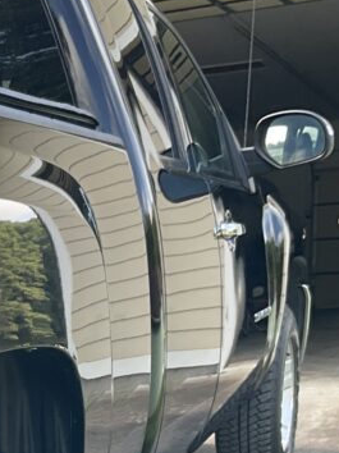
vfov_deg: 22.1
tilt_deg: -11.3
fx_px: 1098
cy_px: 493
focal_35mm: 84
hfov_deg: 16.5
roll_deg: +1.7
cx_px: -114
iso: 16
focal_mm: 3
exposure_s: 1/128
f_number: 1.8
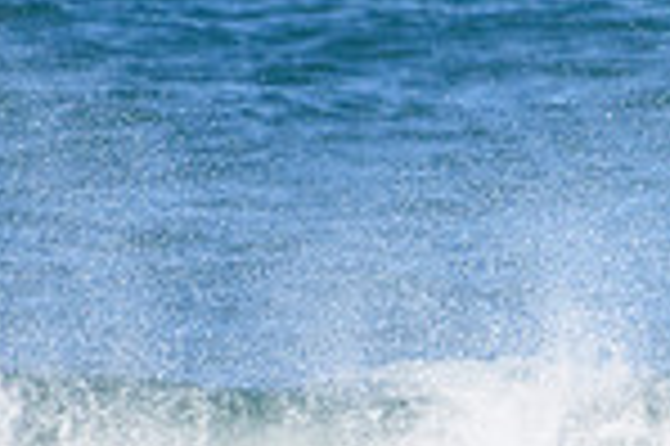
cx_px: 1214
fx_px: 54247
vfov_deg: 0.5
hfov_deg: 0.7
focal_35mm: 2918
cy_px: 755
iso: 1000
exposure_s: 1/4000
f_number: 5.6
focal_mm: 500
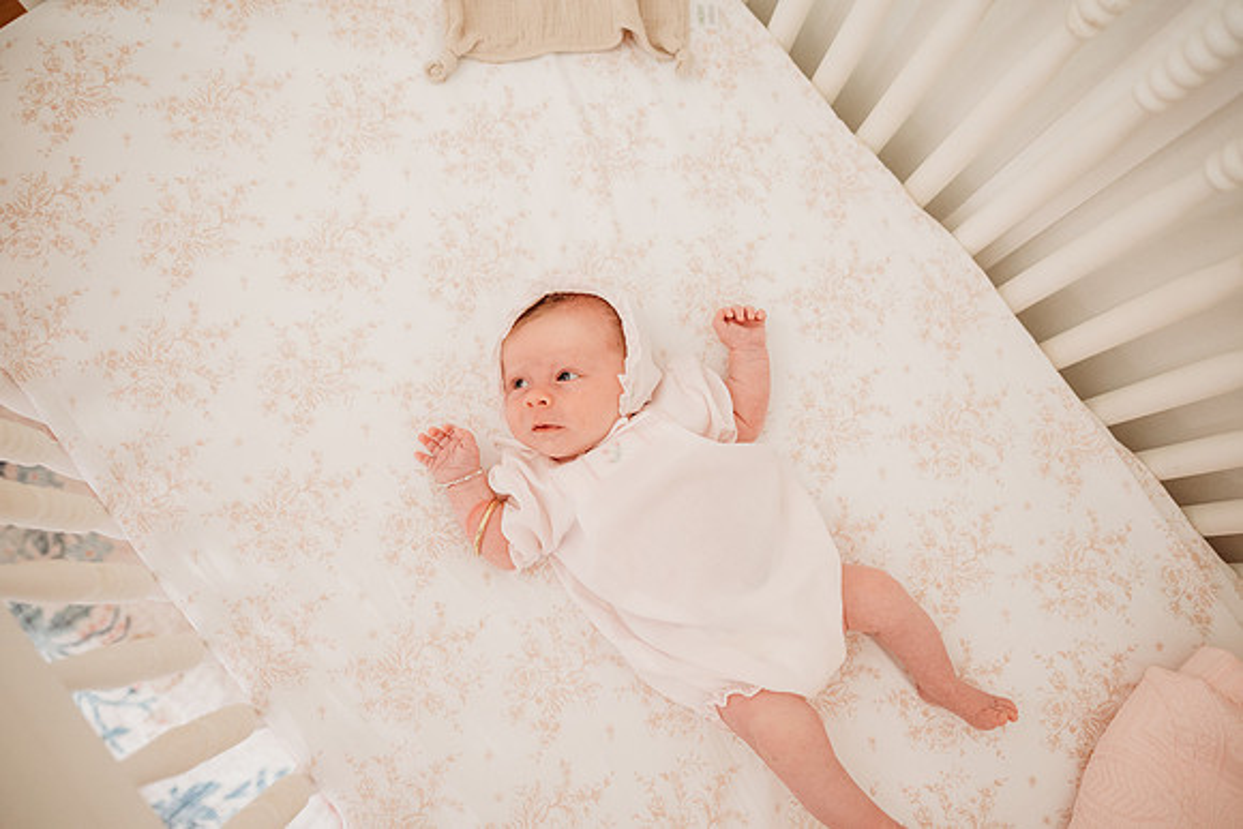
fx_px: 829
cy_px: 414
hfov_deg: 73.7
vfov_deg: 53.2
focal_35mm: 24
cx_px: 622
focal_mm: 24
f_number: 2.8
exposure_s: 1/200
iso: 1600
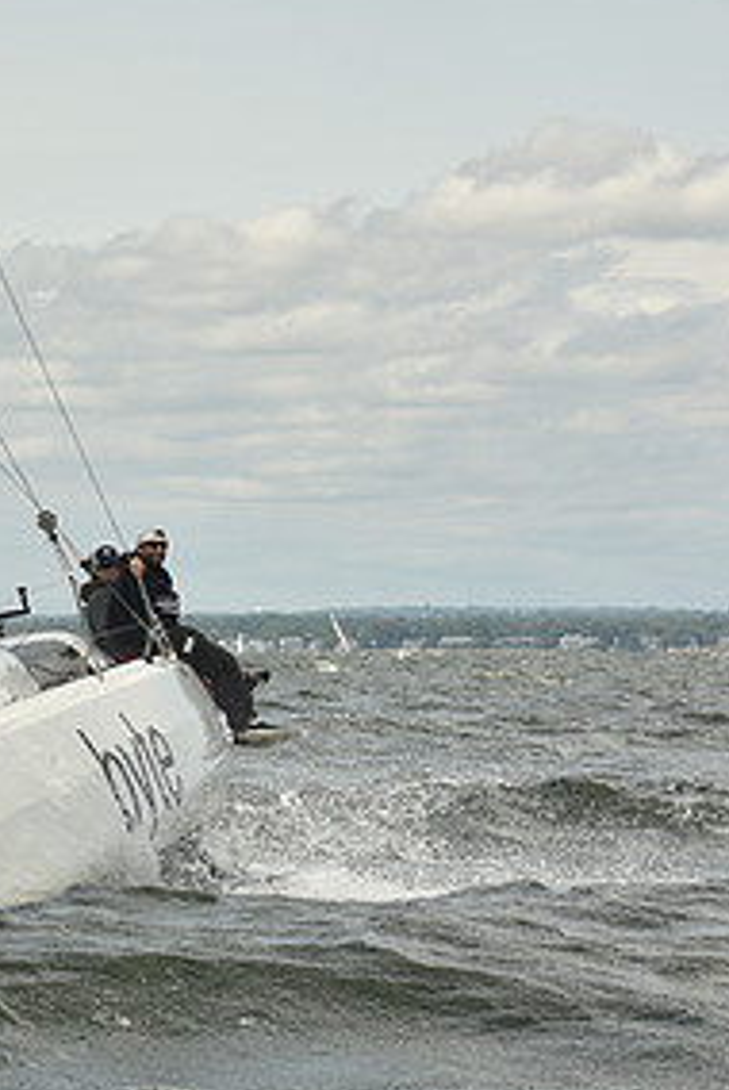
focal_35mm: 204
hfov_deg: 6.7
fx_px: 6181
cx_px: -38
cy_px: 562
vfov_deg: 10.1
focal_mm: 100
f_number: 10
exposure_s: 1/800
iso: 250
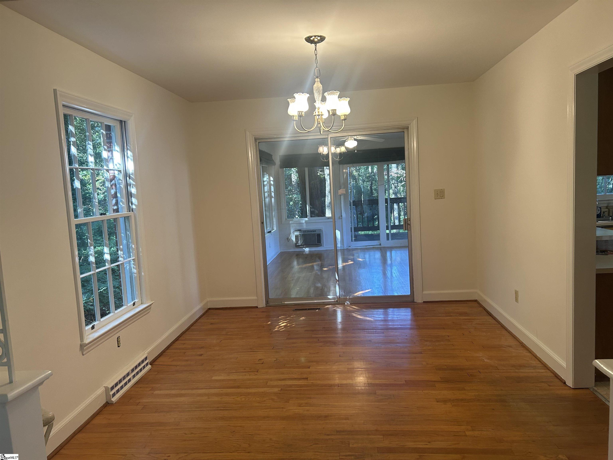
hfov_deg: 67.3
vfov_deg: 53.1
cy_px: 230
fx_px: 460
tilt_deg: -5.6
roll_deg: +3.4
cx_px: 306
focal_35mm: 26
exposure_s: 1/120
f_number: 1.5
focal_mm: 5.7
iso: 100
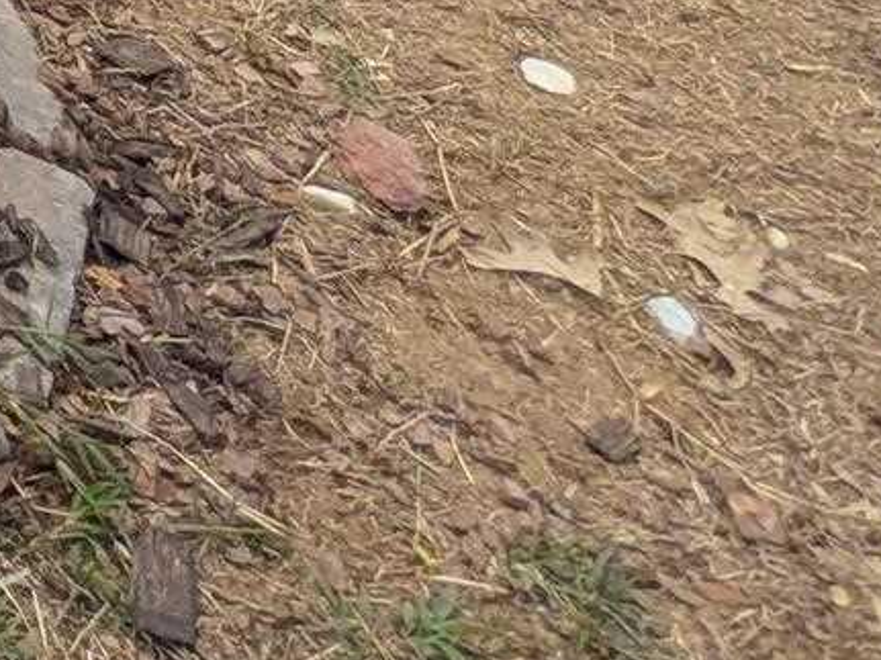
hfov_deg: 15.1
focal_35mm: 95
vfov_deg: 11.5
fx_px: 2417
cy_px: -1118
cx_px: -1059
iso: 49
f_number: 2.2
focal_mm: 2.35
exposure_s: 1/1859
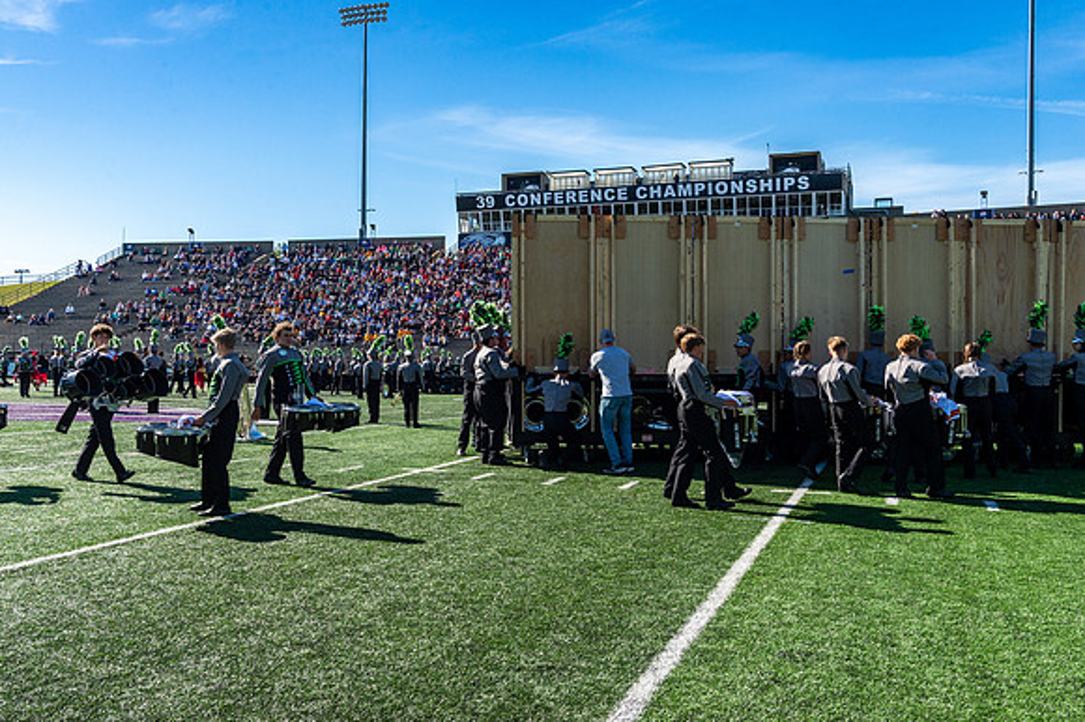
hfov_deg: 57.1
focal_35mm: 33
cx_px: 514
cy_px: 362
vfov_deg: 39.8
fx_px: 997
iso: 320
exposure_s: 1/800
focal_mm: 31
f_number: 10
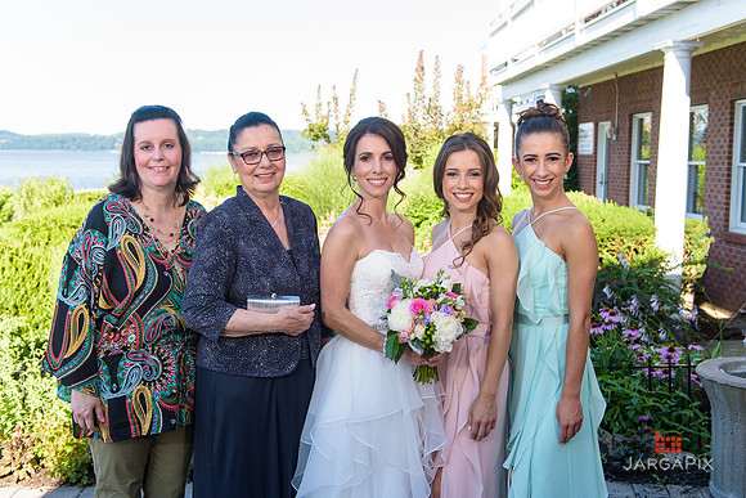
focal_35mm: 42
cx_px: 373
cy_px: 249
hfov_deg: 46.4
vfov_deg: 31.9
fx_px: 870
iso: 200
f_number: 4
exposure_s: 1/250
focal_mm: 42
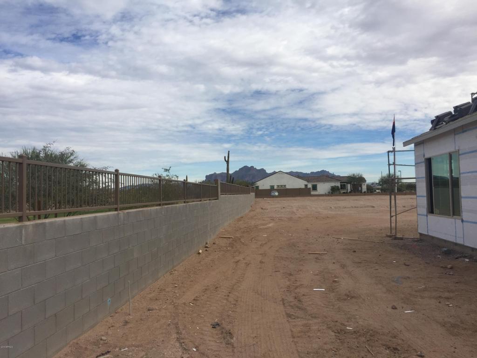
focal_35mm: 29
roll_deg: +1.3
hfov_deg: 61.7
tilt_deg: +1.6
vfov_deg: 48.2
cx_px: 238
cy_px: 179
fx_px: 400
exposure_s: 1/2475
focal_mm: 4.15
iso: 32
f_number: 2.2
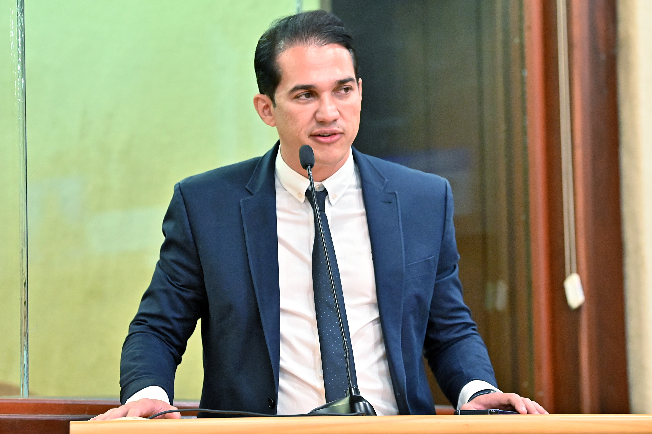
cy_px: 217
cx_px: 326
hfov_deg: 12.2
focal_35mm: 168
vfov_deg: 8.2
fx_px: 3042
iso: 5000
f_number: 3.2
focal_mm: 112
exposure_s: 1/250
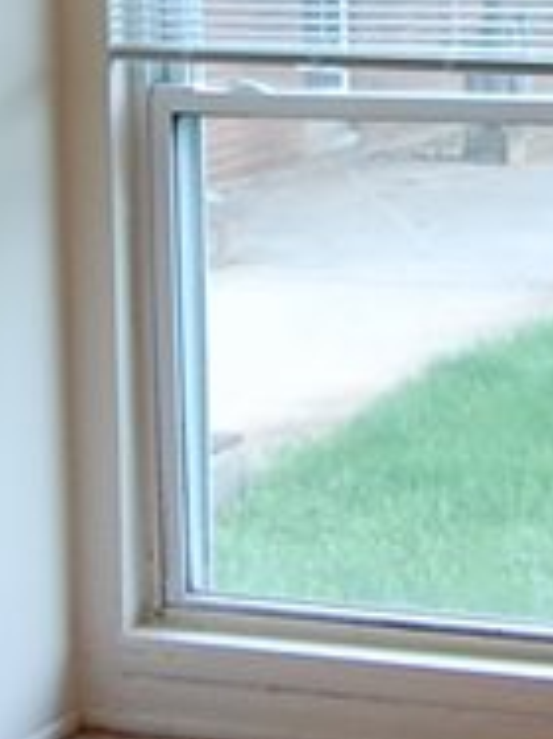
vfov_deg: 14.3
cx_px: 407
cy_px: 202
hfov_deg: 10.7
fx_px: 2943
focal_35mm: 138
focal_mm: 14
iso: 400
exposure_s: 1/100
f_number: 5
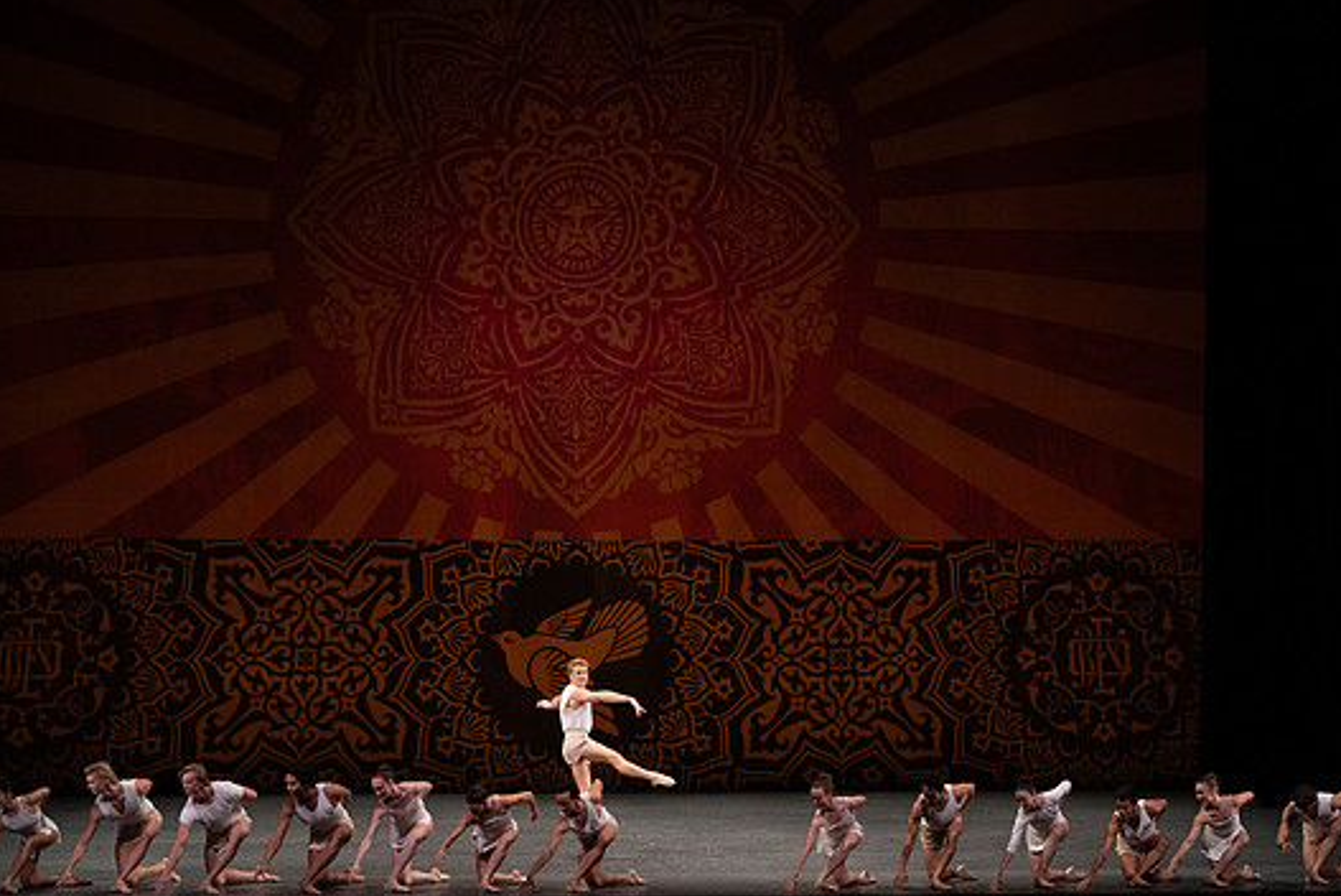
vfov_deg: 12.5
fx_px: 4100
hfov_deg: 18.6
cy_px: 452
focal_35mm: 110
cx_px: 690
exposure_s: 1/400
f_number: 10
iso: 5000
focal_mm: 100
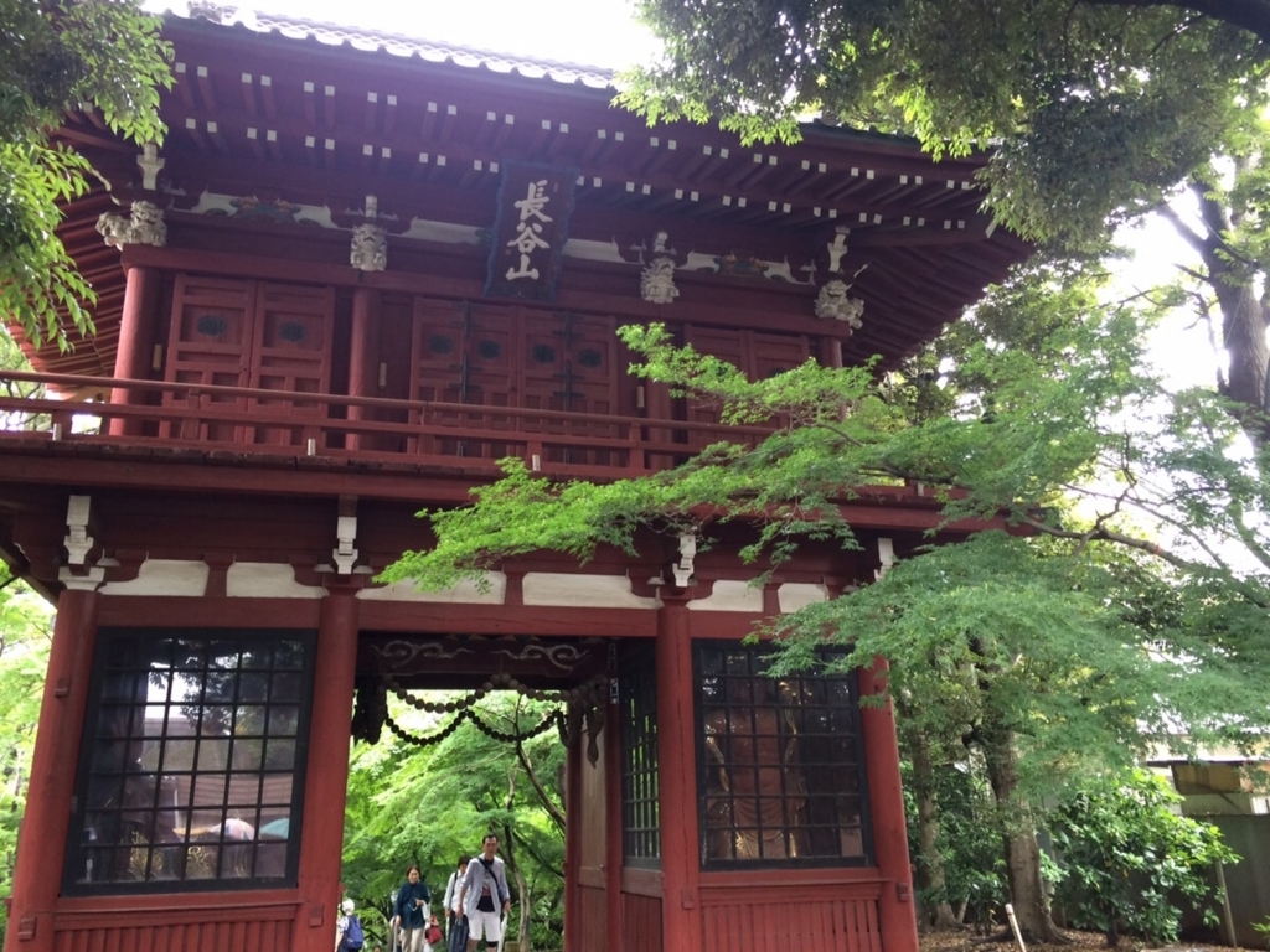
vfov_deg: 48.2
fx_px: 1064
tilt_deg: +17.6
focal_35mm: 29
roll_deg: +2.4
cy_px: 476
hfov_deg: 61.7
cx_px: 635
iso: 64
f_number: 2.2
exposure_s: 1/30
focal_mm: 4.15
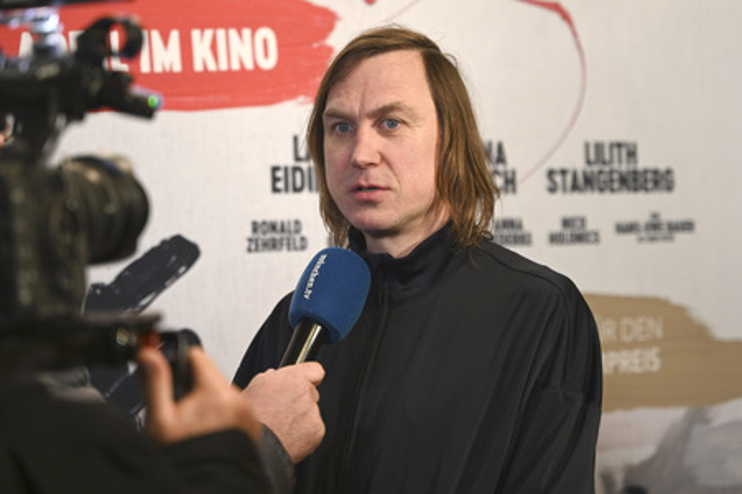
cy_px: 247
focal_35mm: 75
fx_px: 1545
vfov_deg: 18.2
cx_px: 371
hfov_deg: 27.0
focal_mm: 75
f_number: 2.8
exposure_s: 1/200
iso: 1250
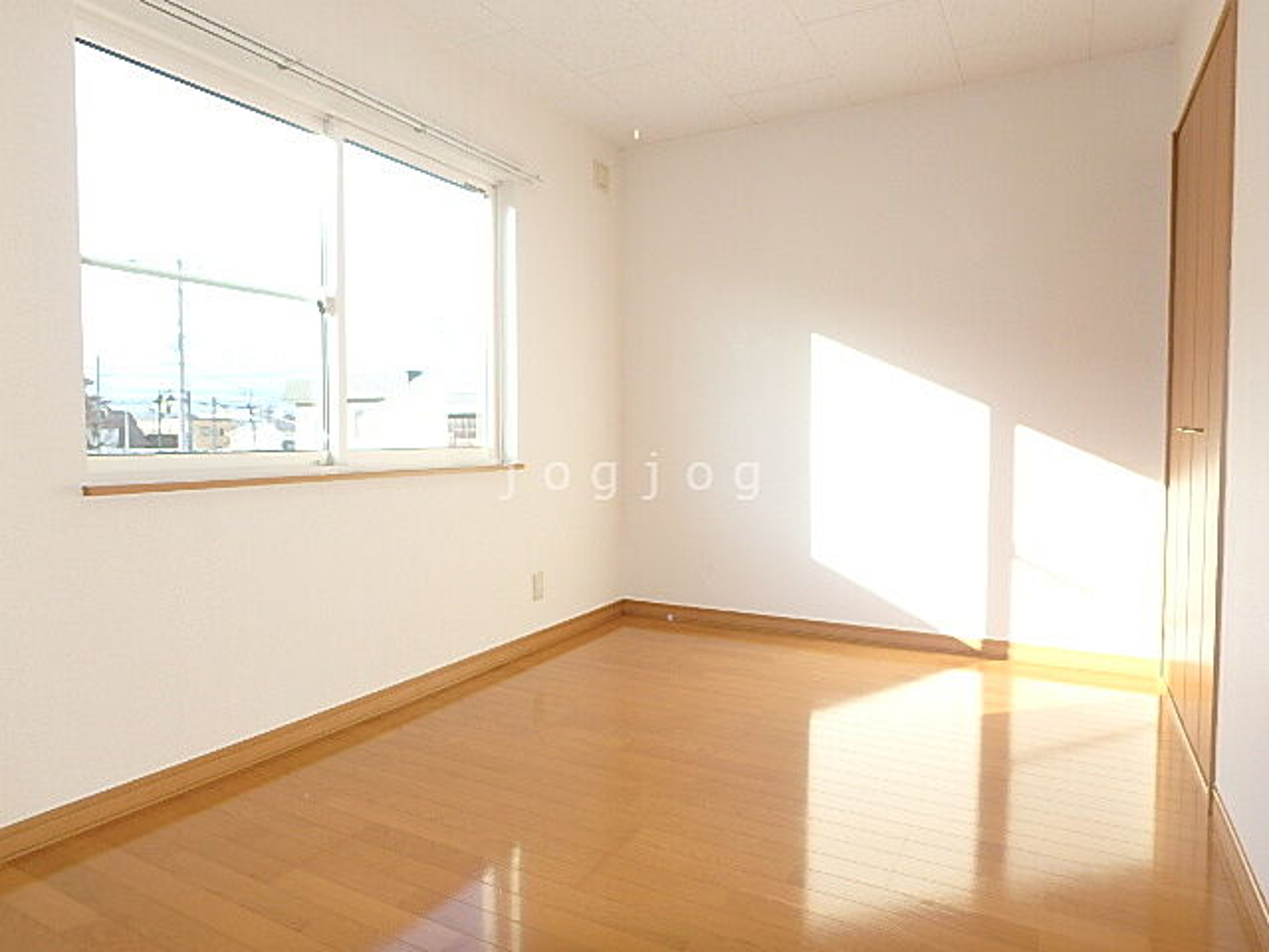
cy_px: 476
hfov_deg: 79.0
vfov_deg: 63.4
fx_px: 770
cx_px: 634
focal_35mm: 21
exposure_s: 1/100
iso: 125
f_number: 3.5
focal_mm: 3.7
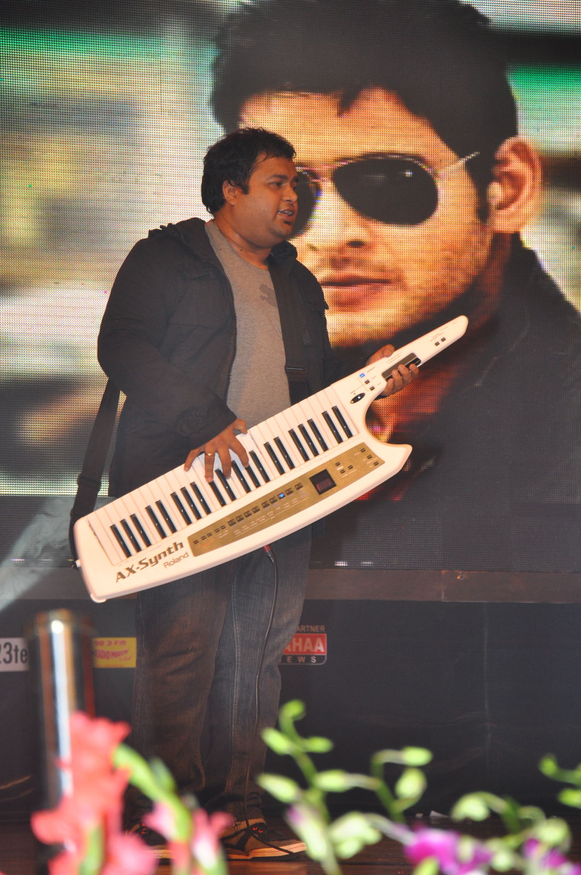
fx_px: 3824
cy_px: 438
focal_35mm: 158
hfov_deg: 8.7
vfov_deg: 13.1
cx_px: 290
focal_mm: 105
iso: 640
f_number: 5.6
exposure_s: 1/100
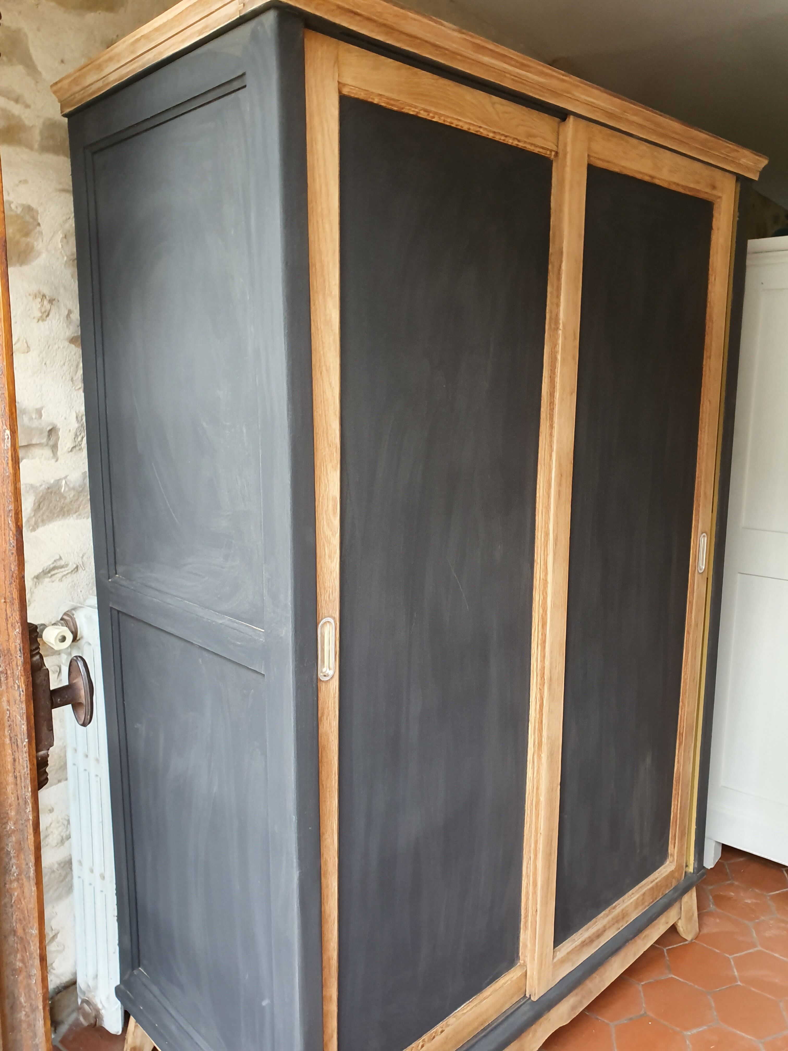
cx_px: 394
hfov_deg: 53.1
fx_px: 789
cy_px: 526
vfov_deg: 67.3
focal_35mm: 26
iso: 250
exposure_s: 1/50
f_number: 2.4
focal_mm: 4.32
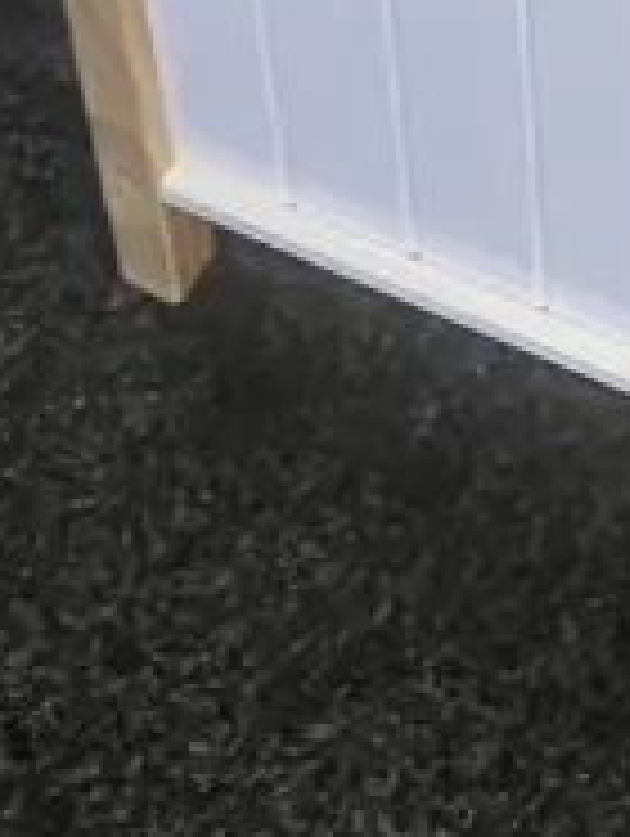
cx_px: 1053
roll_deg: -4.3
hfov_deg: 9.3
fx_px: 3728
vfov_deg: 10.5
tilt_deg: -37.9
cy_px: -1350
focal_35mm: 154
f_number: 1.8
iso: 125
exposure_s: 1/50
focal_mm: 3.99
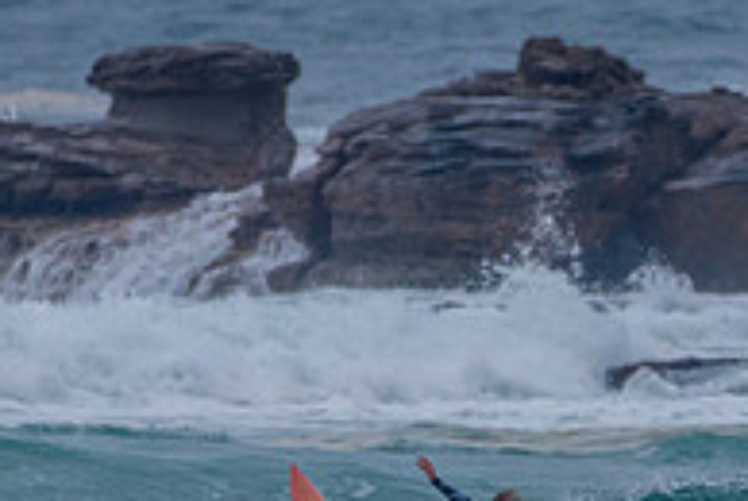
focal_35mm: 1829
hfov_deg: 1.1
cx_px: 524
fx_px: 38060
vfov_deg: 0.8
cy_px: 703
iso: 450
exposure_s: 1/2000
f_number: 5.6
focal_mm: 500
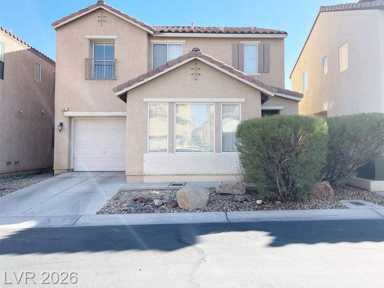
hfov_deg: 65.2
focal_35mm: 27
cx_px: 207
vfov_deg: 51.3
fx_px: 300
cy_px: 134
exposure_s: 1/1715
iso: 32
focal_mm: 5.1
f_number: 1.6
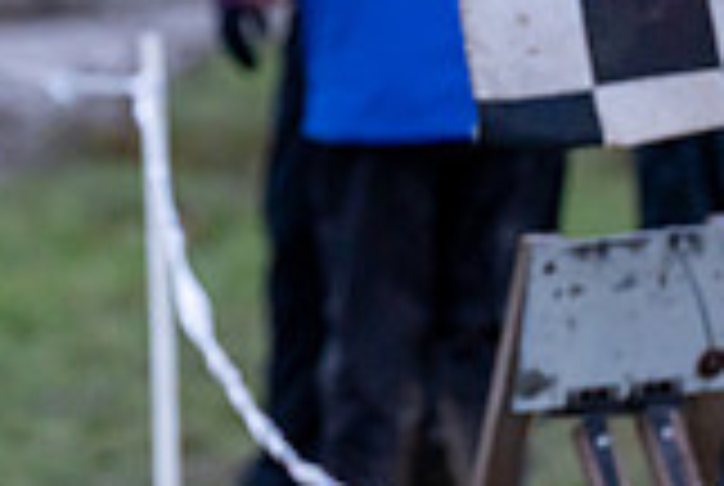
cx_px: -202
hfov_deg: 2.9
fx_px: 14486
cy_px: -200
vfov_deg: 1.9
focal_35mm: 719
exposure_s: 1/500
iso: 5000
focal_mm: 200
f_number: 4
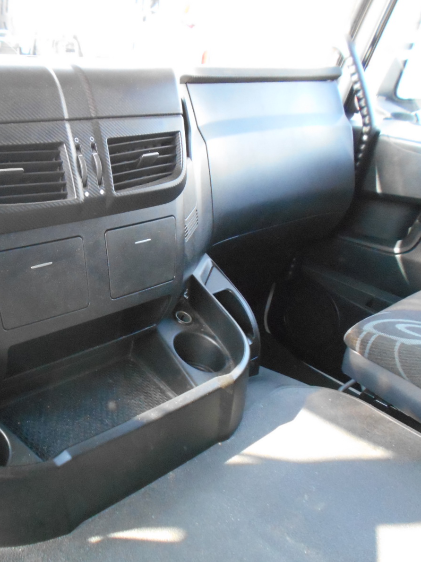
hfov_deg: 38.8
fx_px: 568
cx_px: 71
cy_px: 282
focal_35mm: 35
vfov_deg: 52.6
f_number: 3.2
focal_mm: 4.6
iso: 800
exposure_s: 1/160
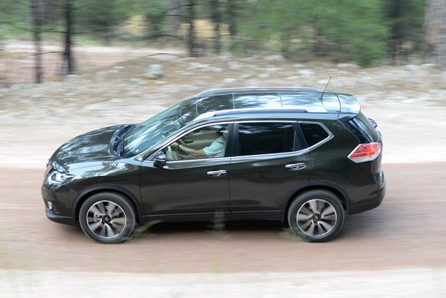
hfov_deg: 25.4
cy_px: 149
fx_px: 991
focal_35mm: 80
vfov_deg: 17.1
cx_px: 223
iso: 200
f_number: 5.6
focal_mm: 80
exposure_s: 1/60
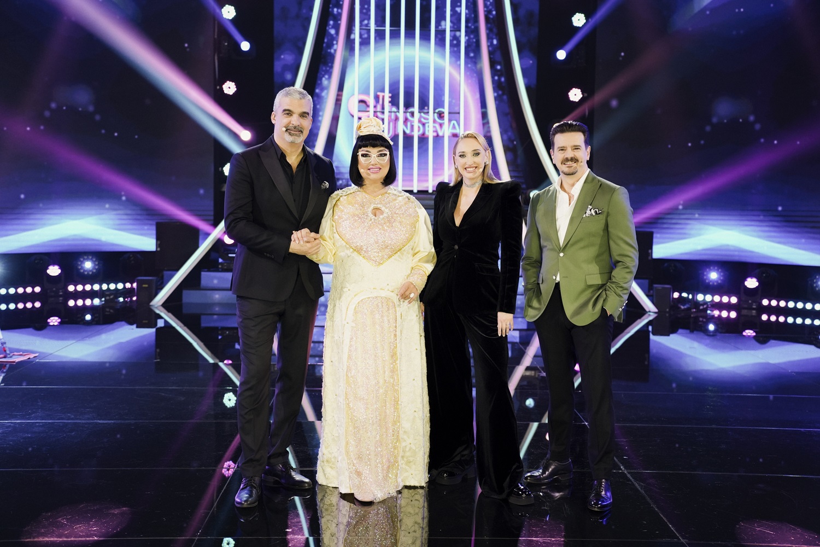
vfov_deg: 30.5
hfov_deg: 44.5
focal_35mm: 44
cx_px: 410
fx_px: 1002
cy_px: 274
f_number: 2.8
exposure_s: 1/320
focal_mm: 44
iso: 1250
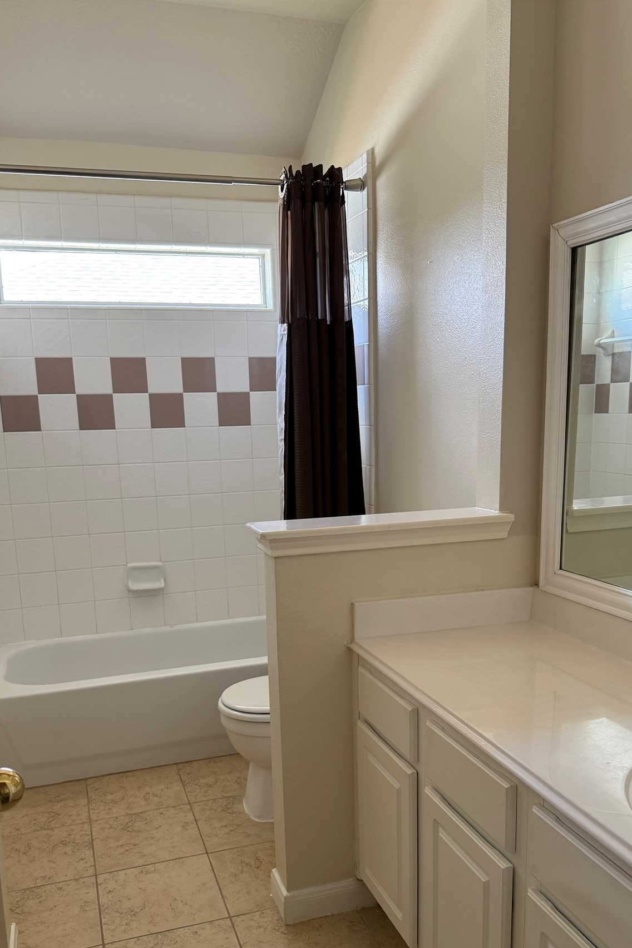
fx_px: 790
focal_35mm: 30
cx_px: 307
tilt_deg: -11.0
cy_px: 566
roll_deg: +1.4
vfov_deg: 61.4
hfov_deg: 43.6
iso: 200
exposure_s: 1/121
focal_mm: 6.76
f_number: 1.78
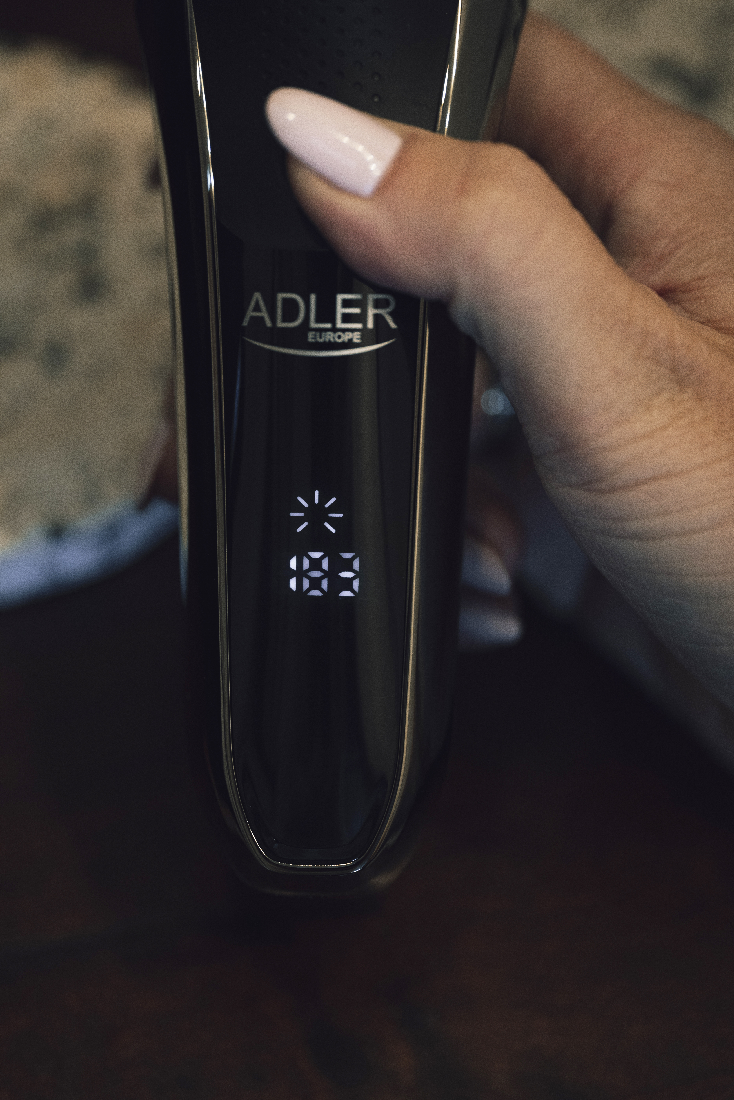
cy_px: 550
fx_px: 3211
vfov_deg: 19.5
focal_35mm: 105
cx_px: 367
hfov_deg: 13.0
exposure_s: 1/160
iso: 1250
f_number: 2.8
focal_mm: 105
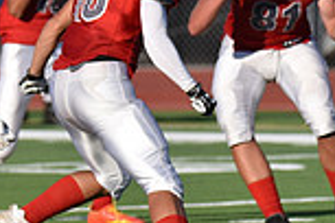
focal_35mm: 1059
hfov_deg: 1.9
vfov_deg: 1.3
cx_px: -66
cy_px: 32
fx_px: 9854
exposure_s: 1/4000
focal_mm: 280
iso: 560
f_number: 5.6
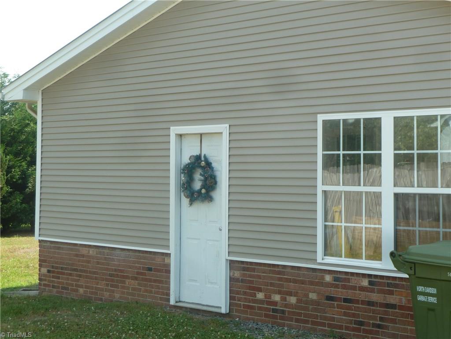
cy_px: 170
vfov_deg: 26.6
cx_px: 226
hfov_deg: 34.9
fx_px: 717
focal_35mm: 55
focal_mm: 9.1
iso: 80
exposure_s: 1/160
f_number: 3.9
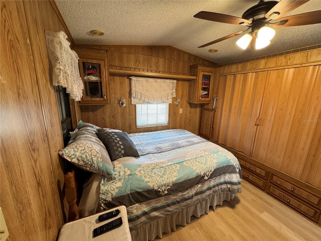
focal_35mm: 14
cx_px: 160
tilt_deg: -12.1
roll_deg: -0.6
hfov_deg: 102.1
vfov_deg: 85.7
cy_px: 120
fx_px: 130
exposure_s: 1/60
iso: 250
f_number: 2.2
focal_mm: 2.22
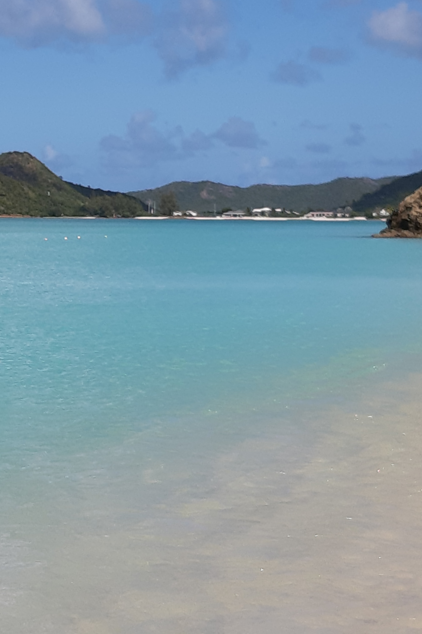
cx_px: 103
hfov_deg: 34.3
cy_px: 313
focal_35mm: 38
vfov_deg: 50.7
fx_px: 668
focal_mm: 3.93
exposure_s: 1/2793
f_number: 1.7
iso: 40
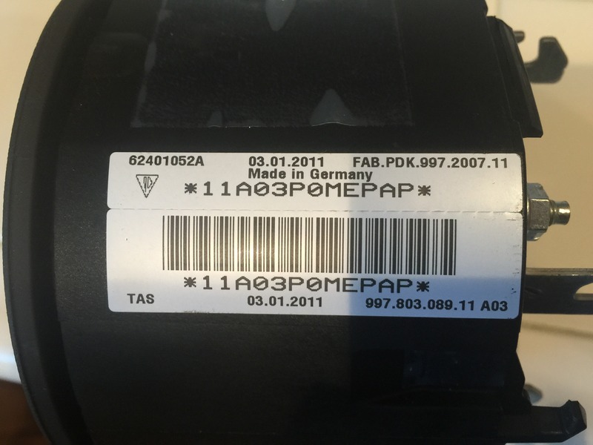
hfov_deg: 61.7
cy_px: 222
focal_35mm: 29
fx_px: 497
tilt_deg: -68.9
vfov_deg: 48.2
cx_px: 296
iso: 64
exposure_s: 1/15
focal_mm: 4.15
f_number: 2.2
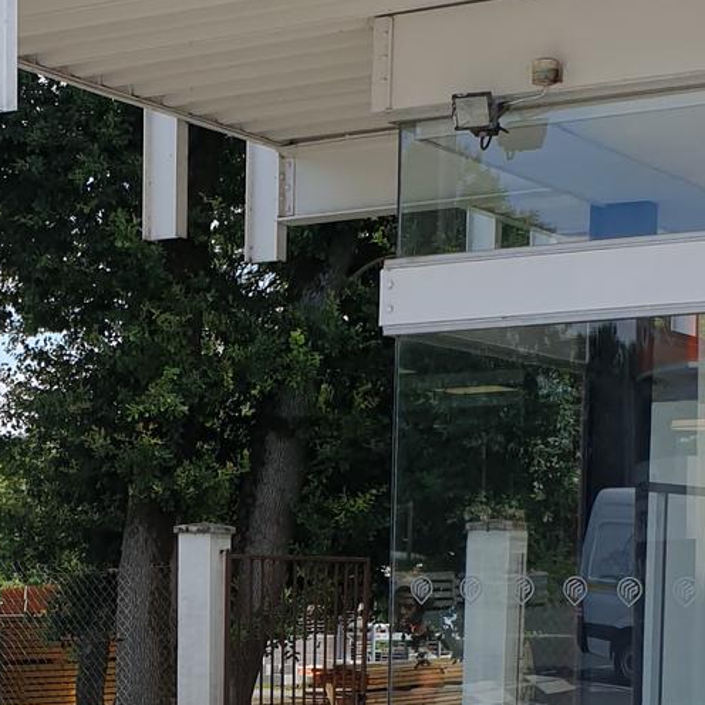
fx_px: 2051
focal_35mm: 89
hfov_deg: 19.3
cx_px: 115
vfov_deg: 18.8
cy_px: 766
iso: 50
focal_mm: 4.3
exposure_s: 1/1096
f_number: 2.4
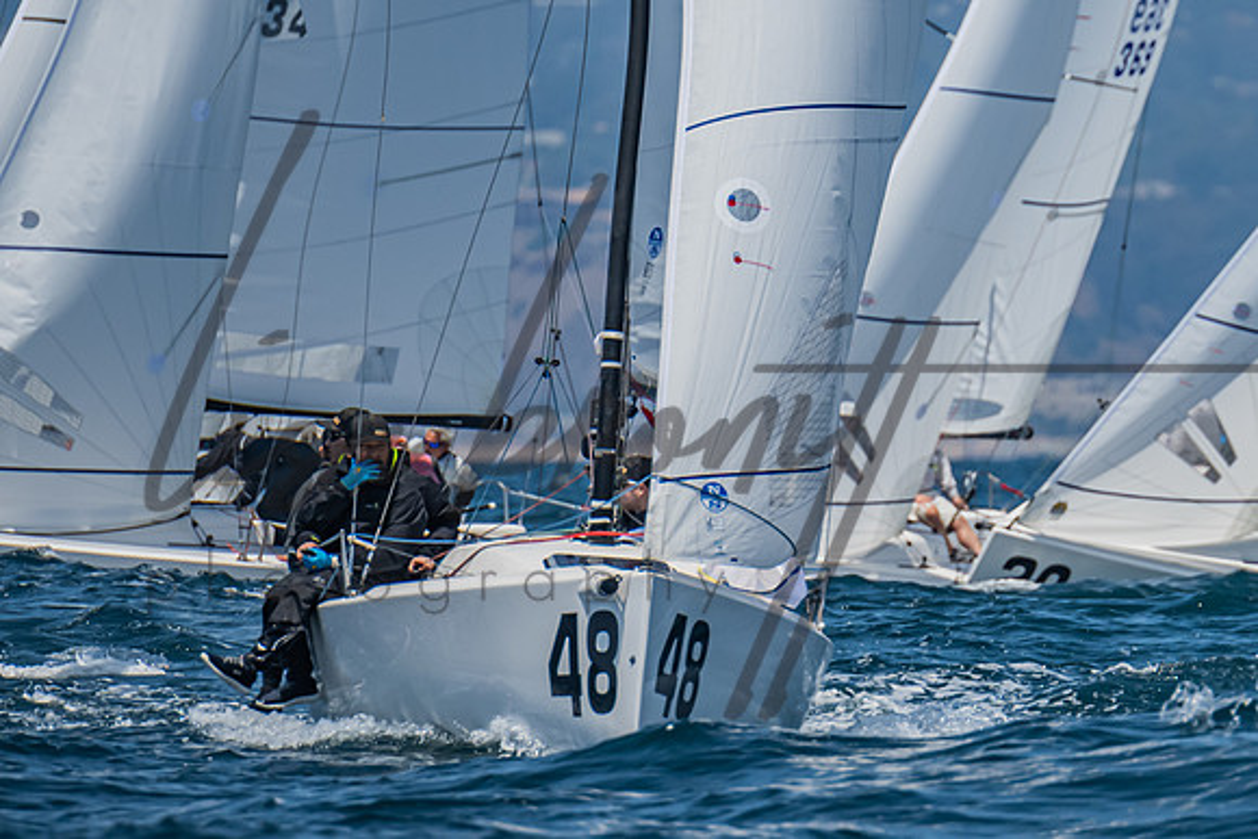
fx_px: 28211
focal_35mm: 807
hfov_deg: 2.6
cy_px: 462
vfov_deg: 1.7
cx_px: 1037
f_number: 6.3
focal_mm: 400
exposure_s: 1/2500
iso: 400
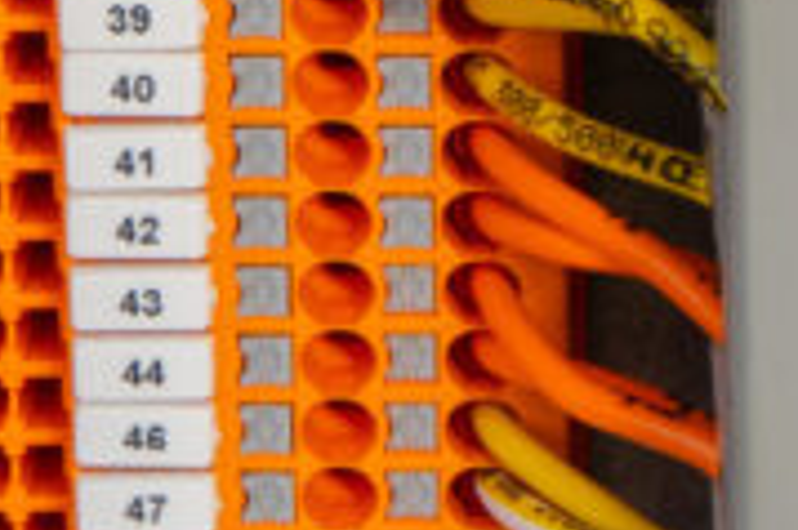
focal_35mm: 269
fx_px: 5957
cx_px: 1168
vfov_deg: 5.1
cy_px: 207
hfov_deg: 7.5
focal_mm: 47
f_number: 18
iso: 160
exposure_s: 1/60
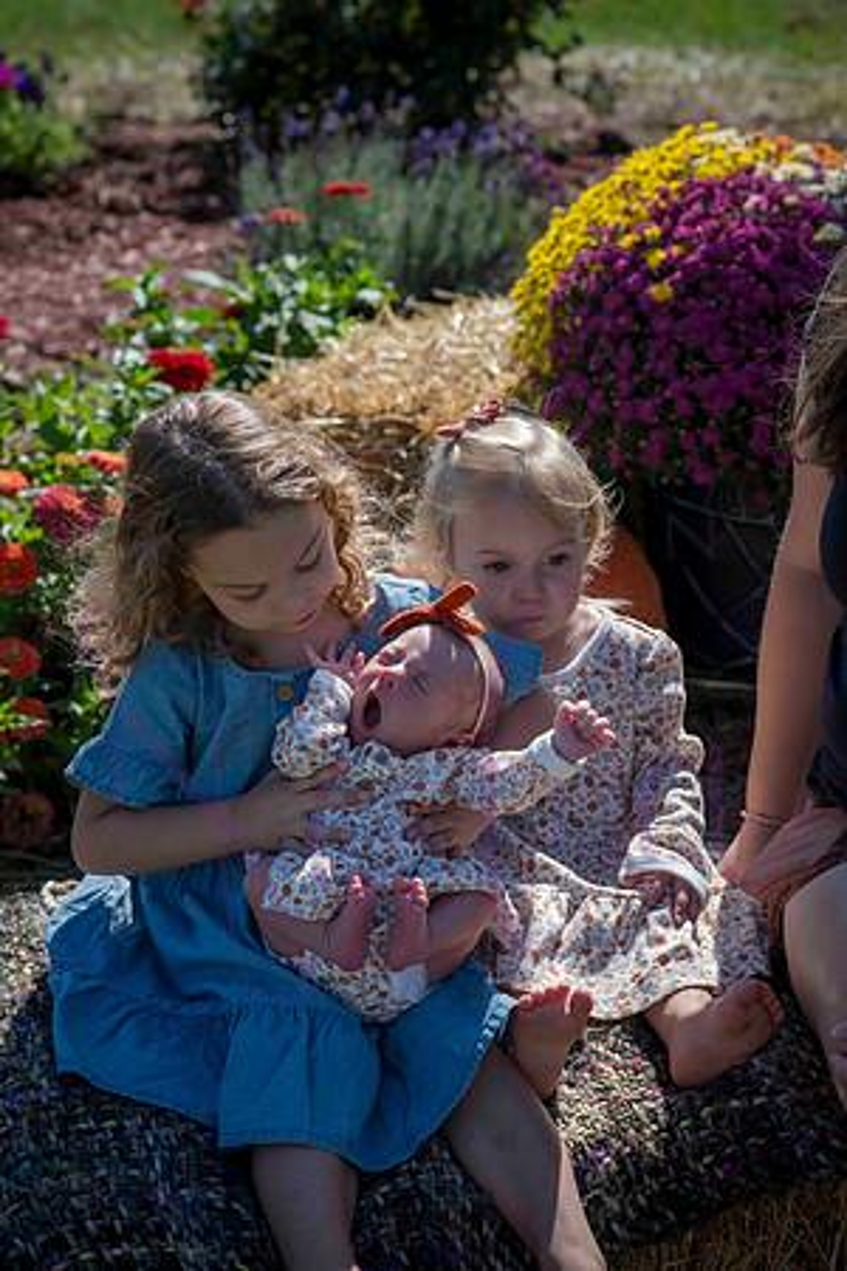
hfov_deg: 16.1
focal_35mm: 85
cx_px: 424
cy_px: 636
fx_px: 3000
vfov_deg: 23.9
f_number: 6.3
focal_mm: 85
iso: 400
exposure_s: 1/1250
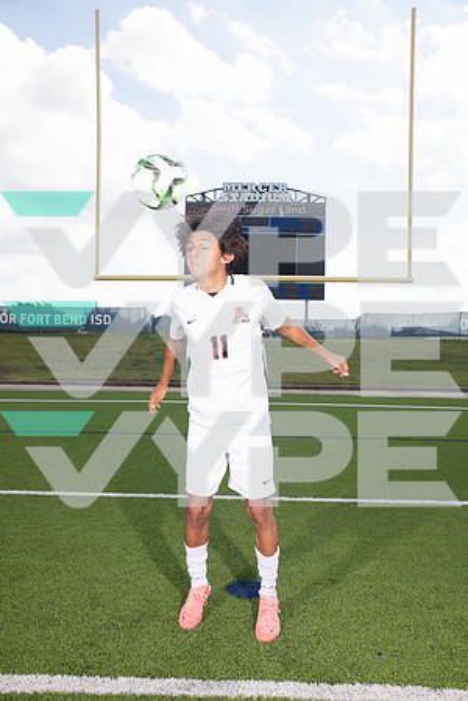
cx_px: 234
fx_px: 624
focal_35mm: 32
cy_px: 350
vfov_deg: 58.7
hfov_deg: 41.1
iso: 125
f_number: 7.1
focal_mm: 32
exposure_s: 1/320
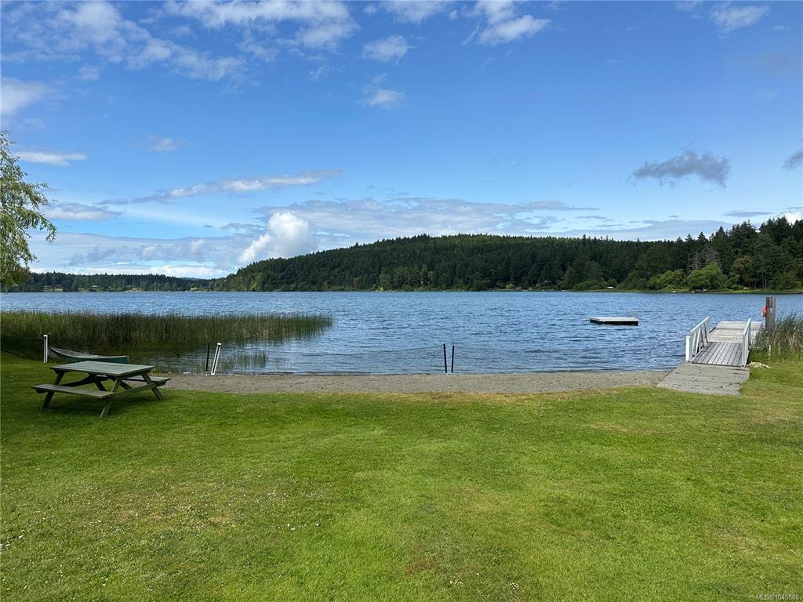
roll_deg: +0.2
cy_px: 301
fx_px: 557
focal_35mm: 24
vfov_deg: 56.8
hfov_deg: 71.6
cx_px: 402
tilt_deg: -1.5
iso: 80
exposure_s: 1/5848
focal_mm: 6.86
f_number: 1.78
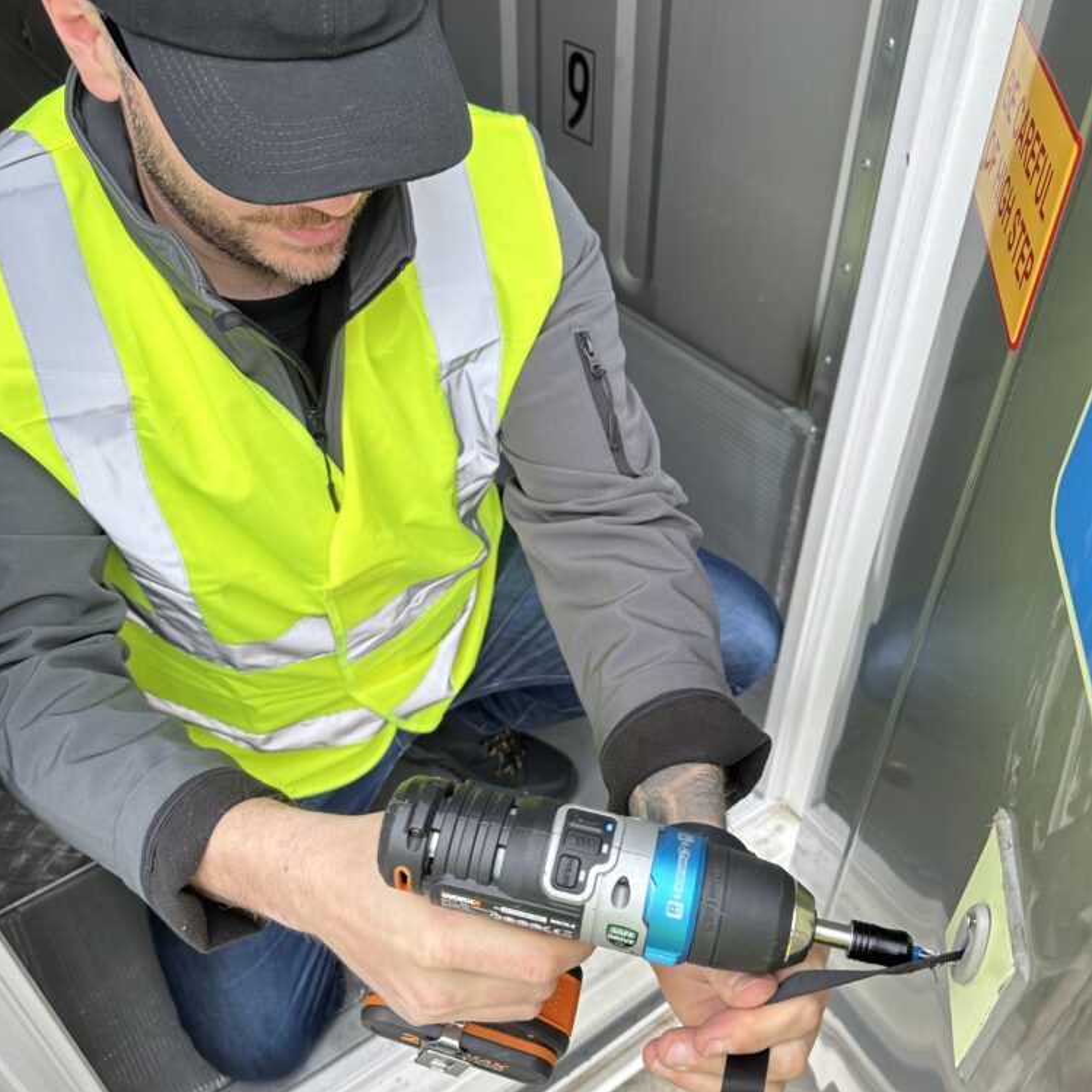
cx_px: 534
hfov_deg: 55.6
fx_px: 1035
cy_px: 582
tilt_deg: -42.4
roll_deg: -1.4
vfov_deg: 55.6
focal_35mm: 29
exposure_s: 1/121
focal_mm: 6.86
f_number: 1.78
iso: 80
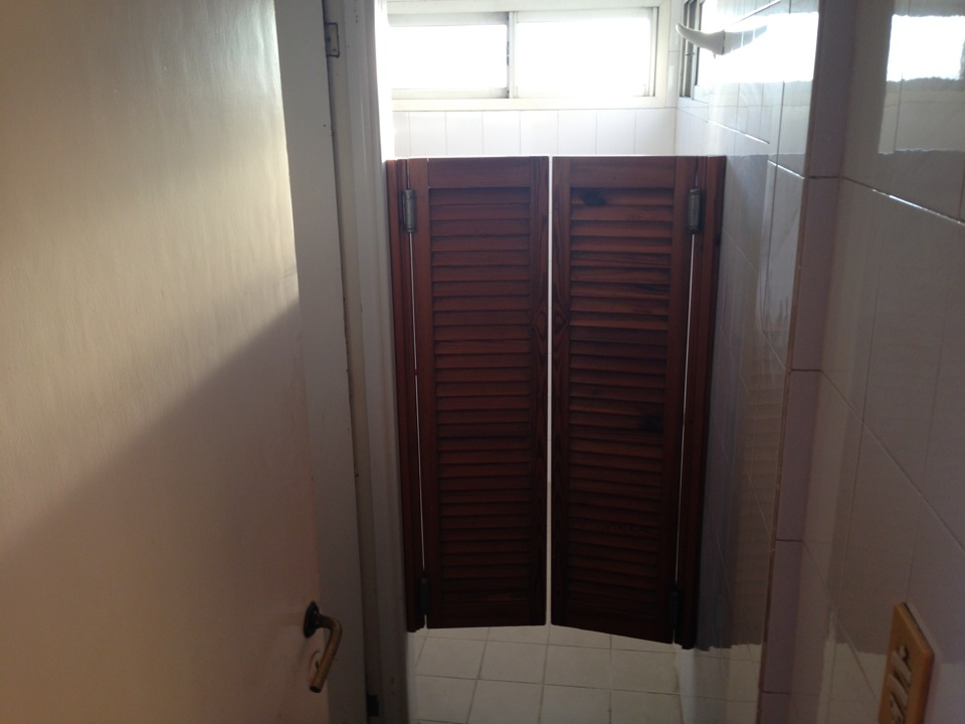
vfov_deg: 42.9
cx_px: 482
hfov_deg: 55.4
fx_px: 920
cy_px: 362
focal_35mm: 33
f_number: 2.4
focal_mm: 4.12
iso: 50
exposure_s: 1/30
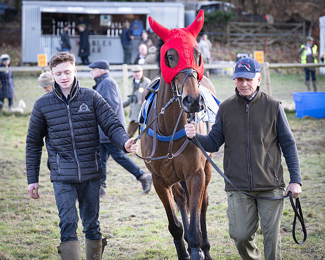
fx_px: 1441
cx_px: 140
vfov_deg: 10.3
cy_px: 106
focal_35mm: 150
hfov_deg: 12.9
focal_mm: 75
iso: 400
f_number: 2.8
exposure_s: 1/640
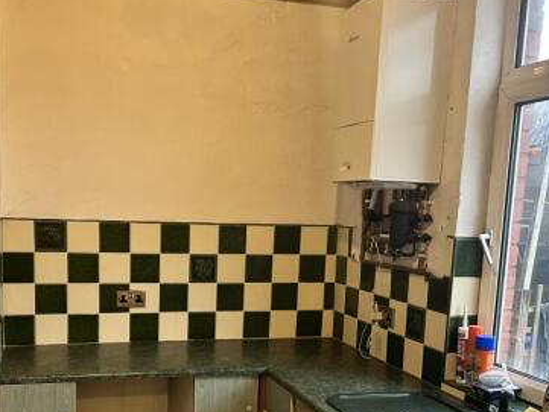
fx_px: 666
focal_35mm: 42
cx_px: 221
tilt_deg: -8.8
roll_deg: -1.7
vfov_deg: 33.8
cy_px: 302
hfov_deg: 44.6
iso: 320
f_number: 1.5
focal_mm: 5.7
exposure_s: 1/50
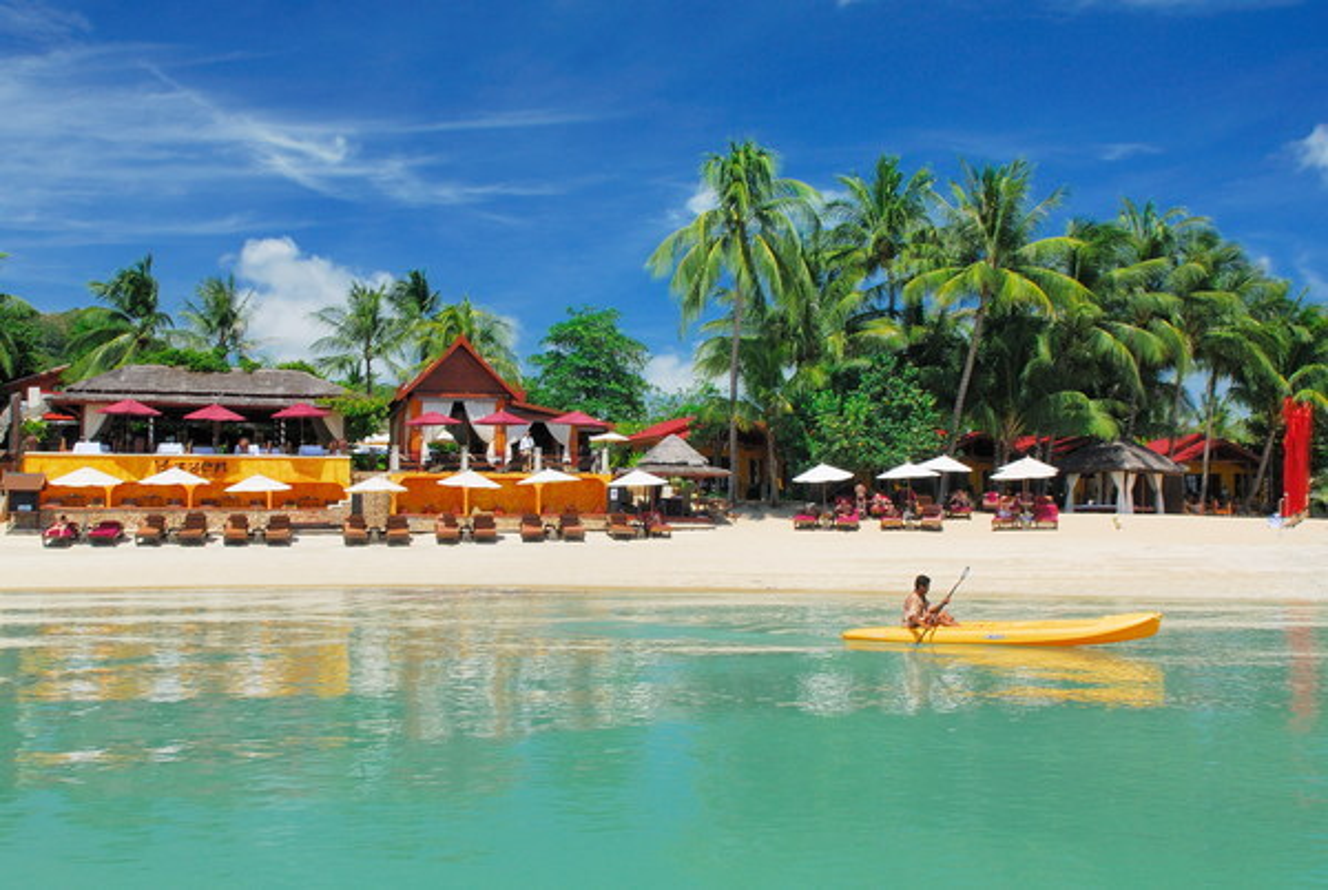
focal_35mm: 33
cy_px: 445
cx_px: 664
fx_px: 1219
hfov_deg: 57.2
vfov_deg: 40.1
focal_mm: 22
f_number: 11
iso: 100
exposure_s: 1/50
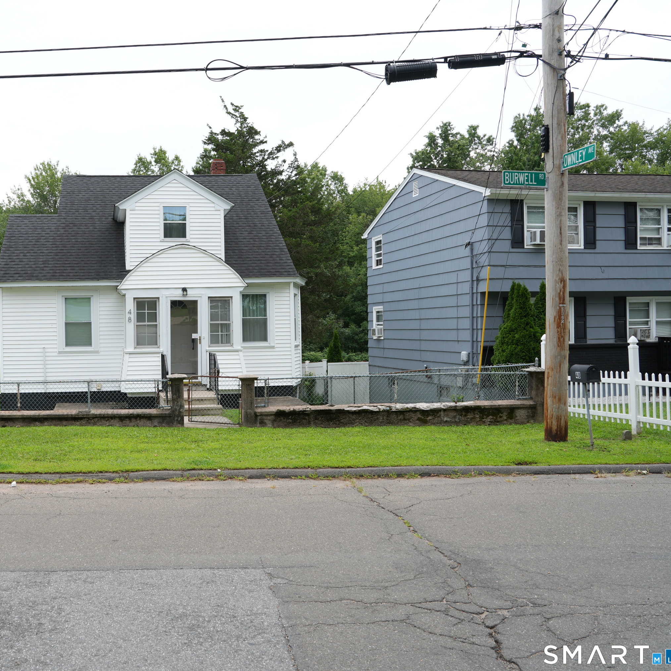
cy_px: 332
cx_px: 185
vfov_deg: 52.5
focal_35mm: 31
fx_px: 680
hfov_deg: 50.8
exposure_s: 1/50
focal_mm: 24
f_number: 8
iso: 100
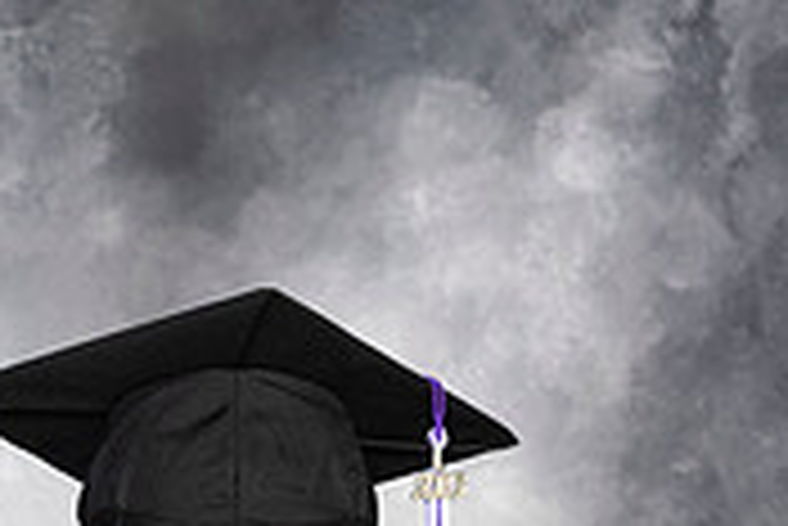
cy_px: 976
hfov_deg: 9.4
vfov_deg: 6.2
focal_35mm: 218
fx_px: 4776
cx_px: 225
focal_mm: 85
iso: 250
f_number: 8
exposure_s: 1/125
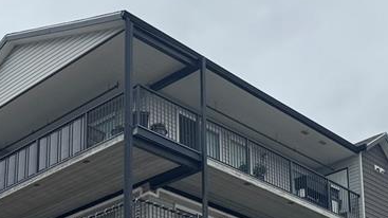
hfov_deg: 29.0
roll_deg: +1.5
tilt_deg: +13.6
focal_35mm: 73
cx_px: 215
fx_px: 751
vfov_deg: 15.4
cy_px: 309
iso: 80
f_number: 1.78
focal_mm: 6.76
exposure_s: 1/2174
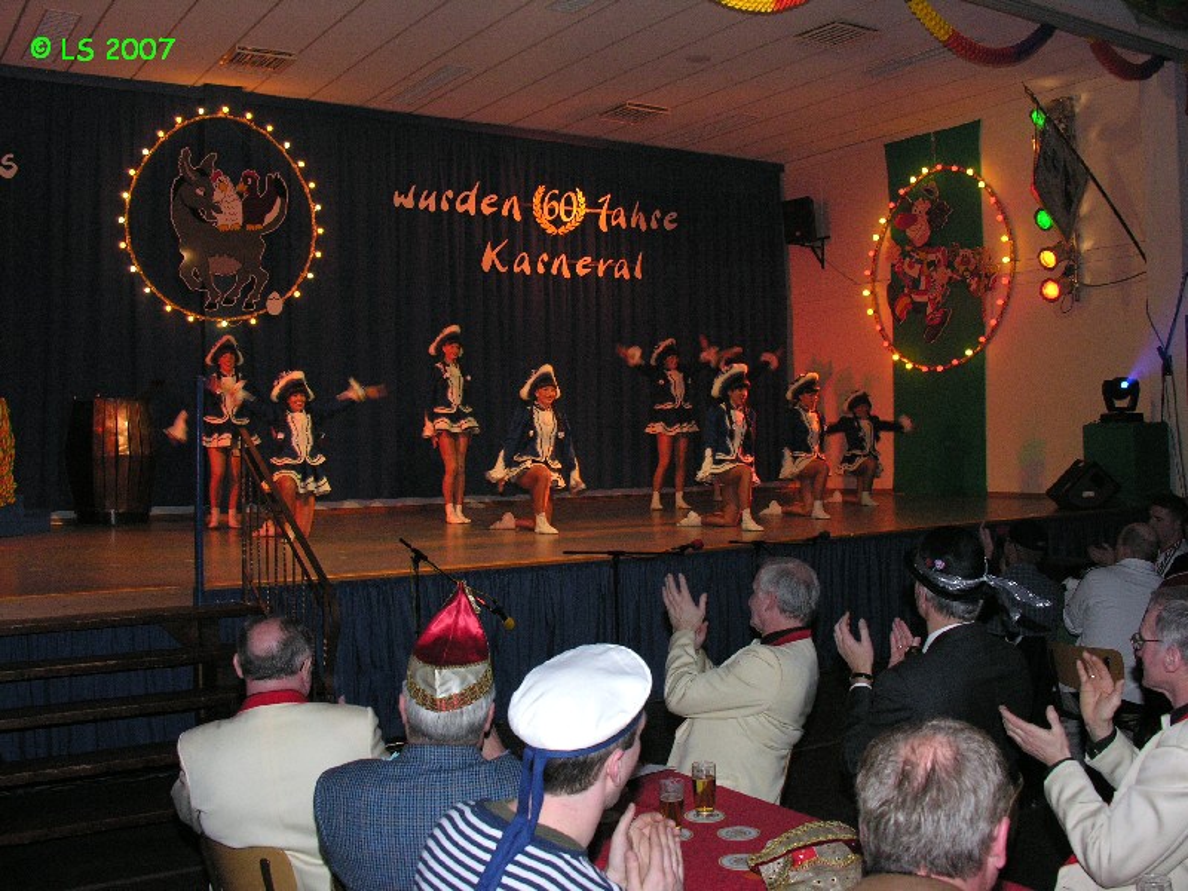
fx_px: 1201
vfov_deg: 40.7
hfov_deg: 52.6
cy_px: 446
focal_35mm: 35
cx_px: 594
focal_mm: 8.9
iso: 200
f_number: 4
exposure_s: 1/60.1
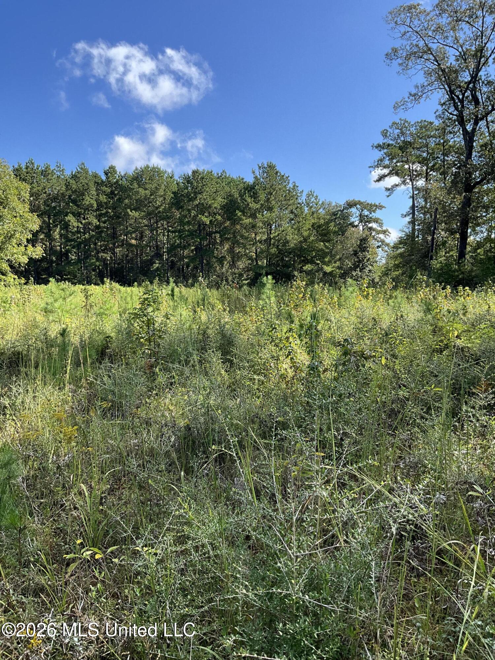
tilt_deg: -3.9
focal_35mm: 29
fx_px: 553
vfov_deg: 61.7
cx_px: 248
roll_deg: -0.1
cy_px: 330
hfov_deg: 48.2
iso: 25
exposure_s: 1/883
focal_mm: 3
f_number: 1.8
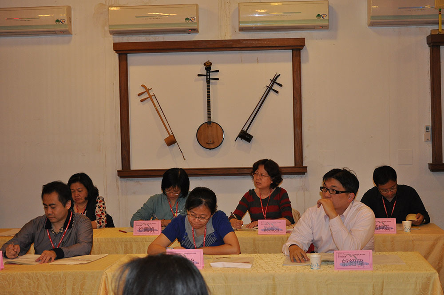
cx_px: 222
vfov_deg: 22.6
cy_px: 148
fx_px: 739
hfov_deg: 33.4
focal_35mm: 60
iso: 800
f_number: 5.3
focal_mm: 40
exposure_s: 1/60
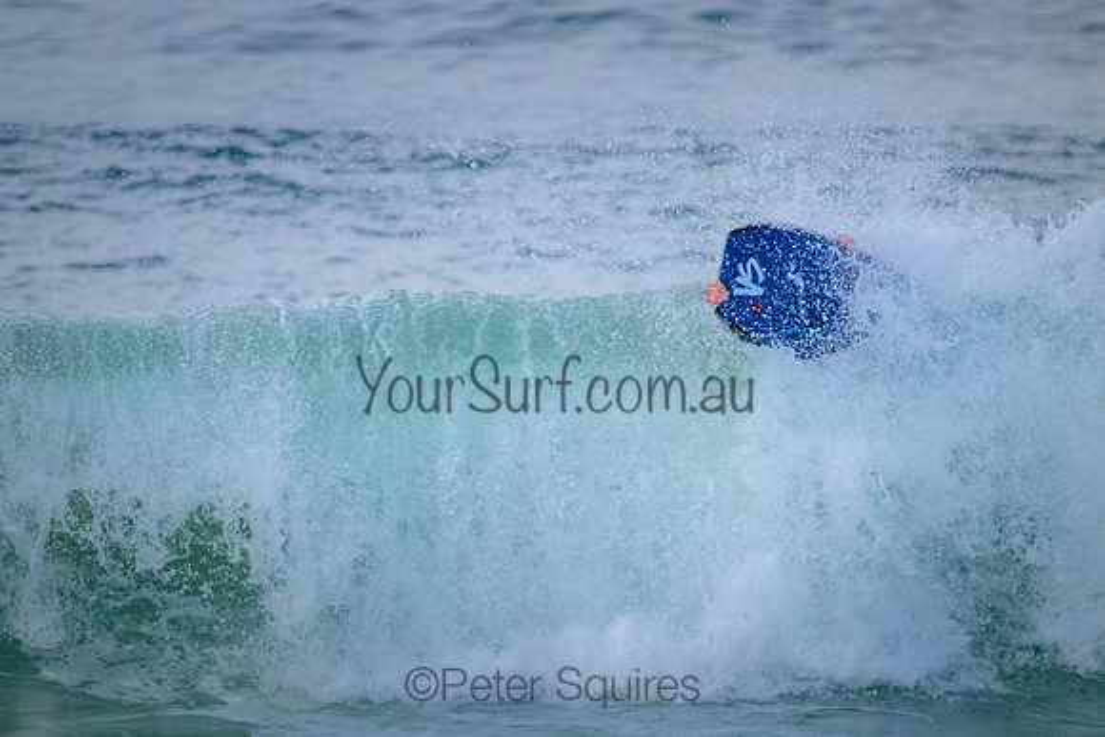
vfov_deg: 2.0
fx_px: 21490
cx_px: 552
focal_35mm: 700
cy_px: 368
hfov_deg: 2.9
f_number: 11
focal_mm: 700
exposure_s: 1/1250
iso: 2000
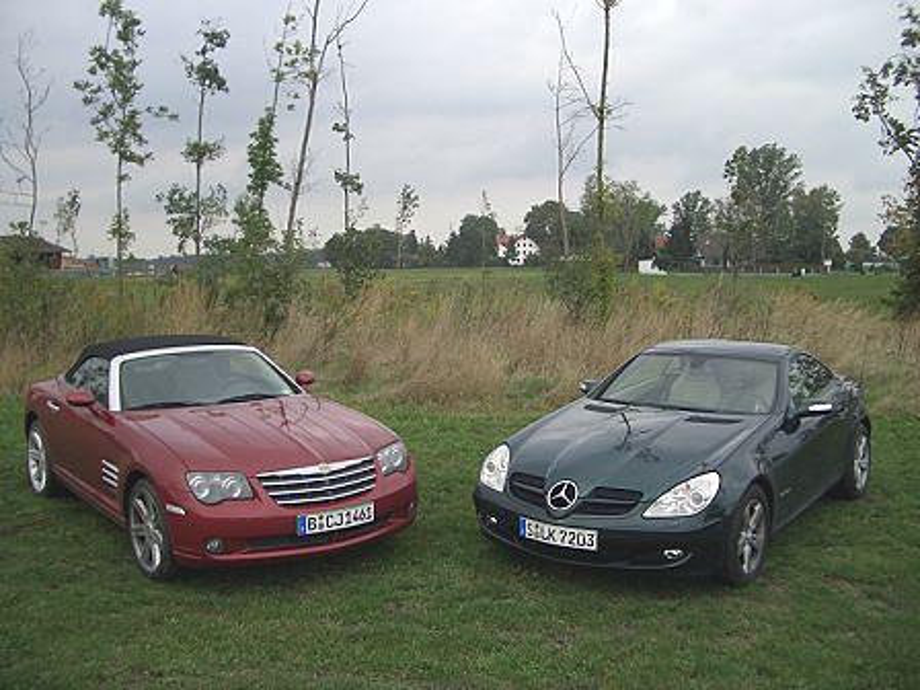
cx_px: 460
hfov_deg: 52.6
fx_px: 930
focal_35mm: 35
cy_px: 345
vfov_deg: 40.7
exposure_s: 1/500
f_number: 2.6
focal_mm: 5.8
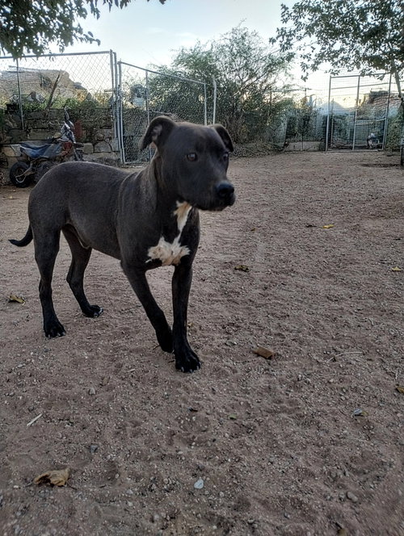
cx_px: 202
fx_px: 435
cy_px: 268
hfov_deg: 49.9
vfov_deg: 63.4
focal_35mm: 28
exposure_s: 1/120
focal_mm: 4.27
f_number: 1.8
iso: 347
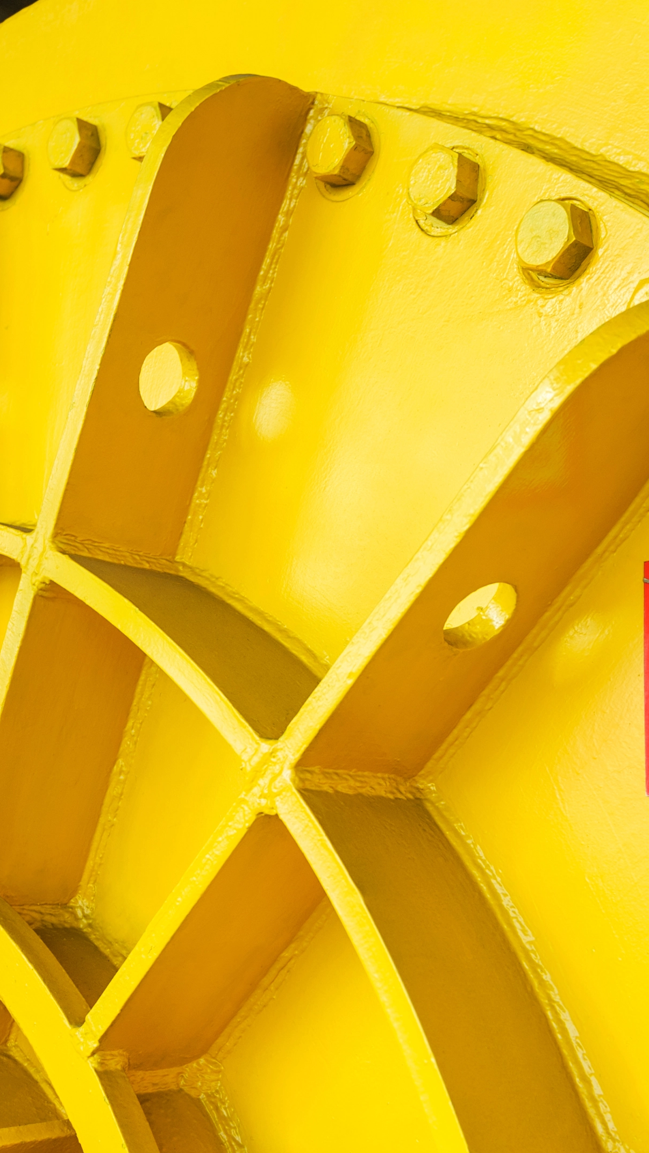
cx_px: 334
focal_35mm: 54
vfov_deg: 38.2
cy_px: 722
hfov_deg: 22.2
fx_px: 1652
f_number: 2.8
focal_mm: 26
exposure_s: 1/320
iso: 200
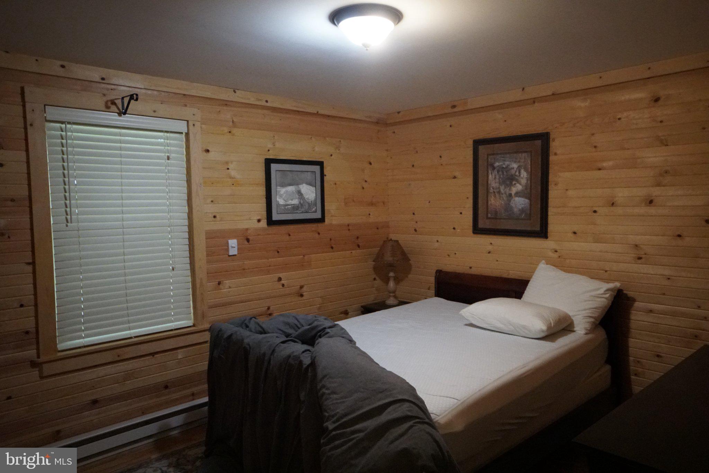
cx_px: 354
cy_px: 236
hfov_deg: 70.4
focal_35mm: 26
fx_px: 502
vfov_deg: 50.4
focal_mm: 17
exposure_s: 1/160
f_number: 4
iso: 6400
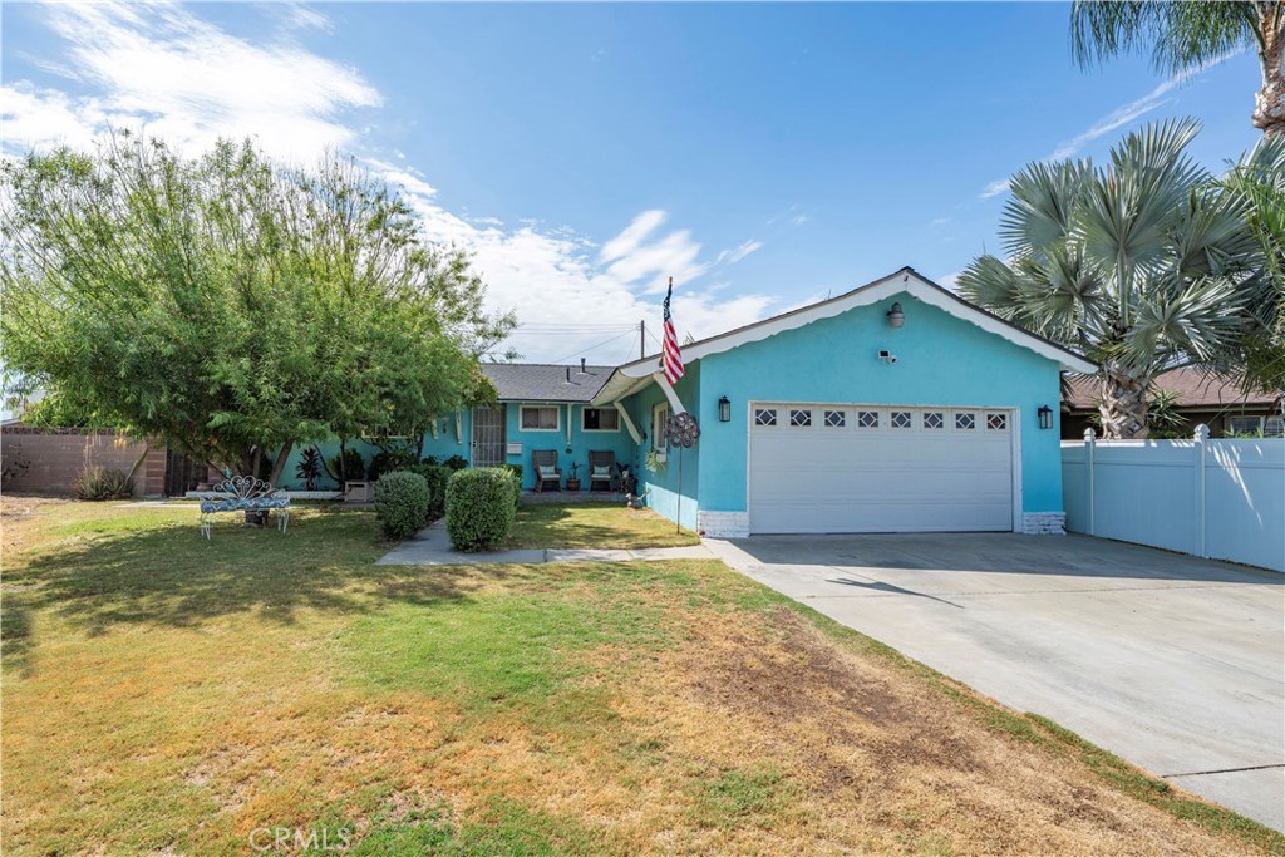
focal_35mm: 16
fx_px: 571
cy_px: 428
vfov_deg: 73.8
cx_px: 642
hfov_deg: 96.7
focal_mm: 16
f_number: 7.1
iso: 100
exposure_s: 1/320
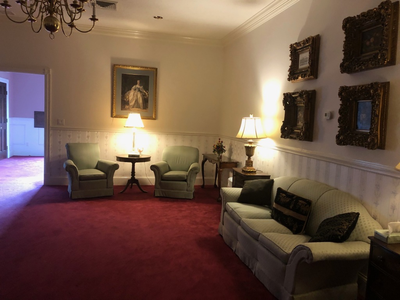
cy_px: 150
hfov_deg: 63.4
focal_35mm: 28
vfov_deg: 49.7
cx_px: 200
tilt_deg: -5.0
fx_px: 324
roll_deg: -2.6
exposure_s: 1/11
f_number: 1.8
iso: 100
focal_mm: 3.99
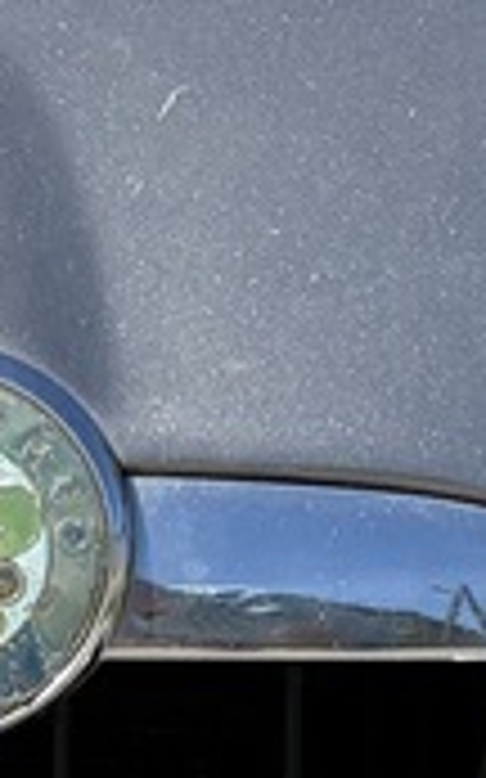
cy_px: 1169
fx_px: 5408
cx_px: -176
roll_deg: +1.7
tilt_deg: -12.0
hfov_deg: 5.1
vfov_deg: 8.1
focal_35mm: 255
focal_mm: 5.96
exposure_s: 1/2747
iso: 50
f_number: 1.6
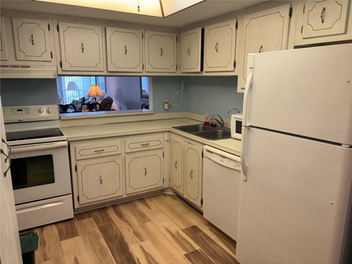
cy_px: 132
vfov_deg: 53.0
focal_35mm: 26
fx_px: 264
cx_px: 176
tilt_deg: -12.3
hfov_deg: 67.3
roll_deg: +0.3
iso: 100
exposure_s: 1/120
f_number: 1.6
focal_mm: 5.96
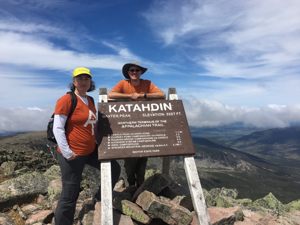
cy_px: 112
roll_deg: +1.8
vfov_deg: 48.2
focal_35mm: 29
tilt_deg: -1.0
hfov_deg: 61.7
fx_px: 251
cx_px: 150
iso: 25
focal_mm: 4.15
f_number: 2.2
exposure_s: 1/2747
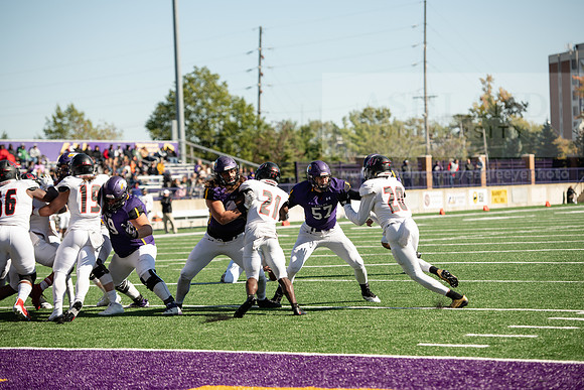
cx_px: 292
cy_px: 195
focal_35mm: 120
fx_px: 1947
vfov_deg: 11.4
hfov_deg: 17.1
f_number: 3.5
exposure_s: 1/1600
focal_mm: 120
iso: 200
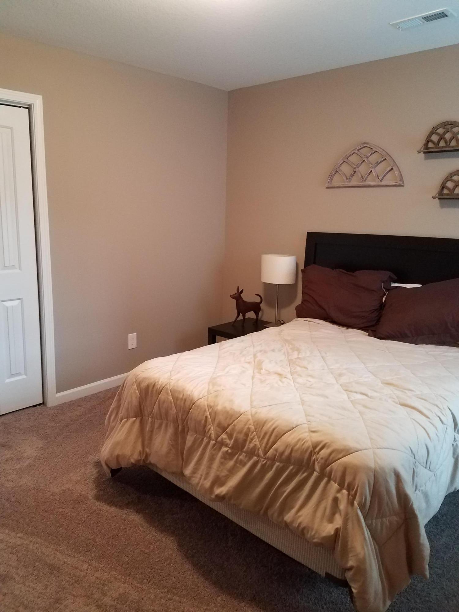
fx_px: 460
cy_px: 306
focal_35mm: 26
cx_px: 230
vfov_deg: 67.3
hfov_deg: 53.1
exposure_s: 1/24
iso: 200
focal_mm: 4.2
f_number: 1.7
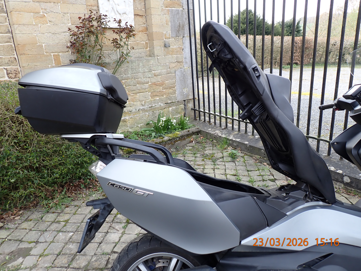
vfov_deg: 54.9
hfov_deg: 69.4
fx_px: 261
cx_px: 180
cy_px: 136
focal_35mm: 25
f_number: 2.8
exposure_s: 1/160
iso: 100
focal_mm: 4.5
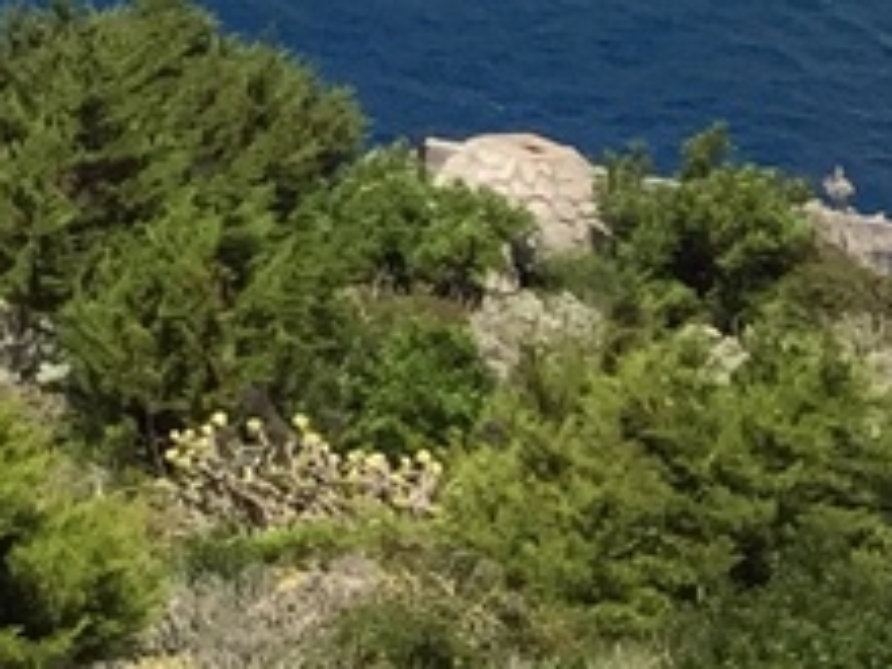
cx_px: -1873
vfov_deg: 6.2
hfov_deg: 7.9
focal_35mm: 211
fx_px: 5437
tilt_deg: -4.3
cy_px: -1626
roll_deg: -1.5
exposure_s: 1/1721
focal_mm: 4.15
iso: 32
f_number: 2.2
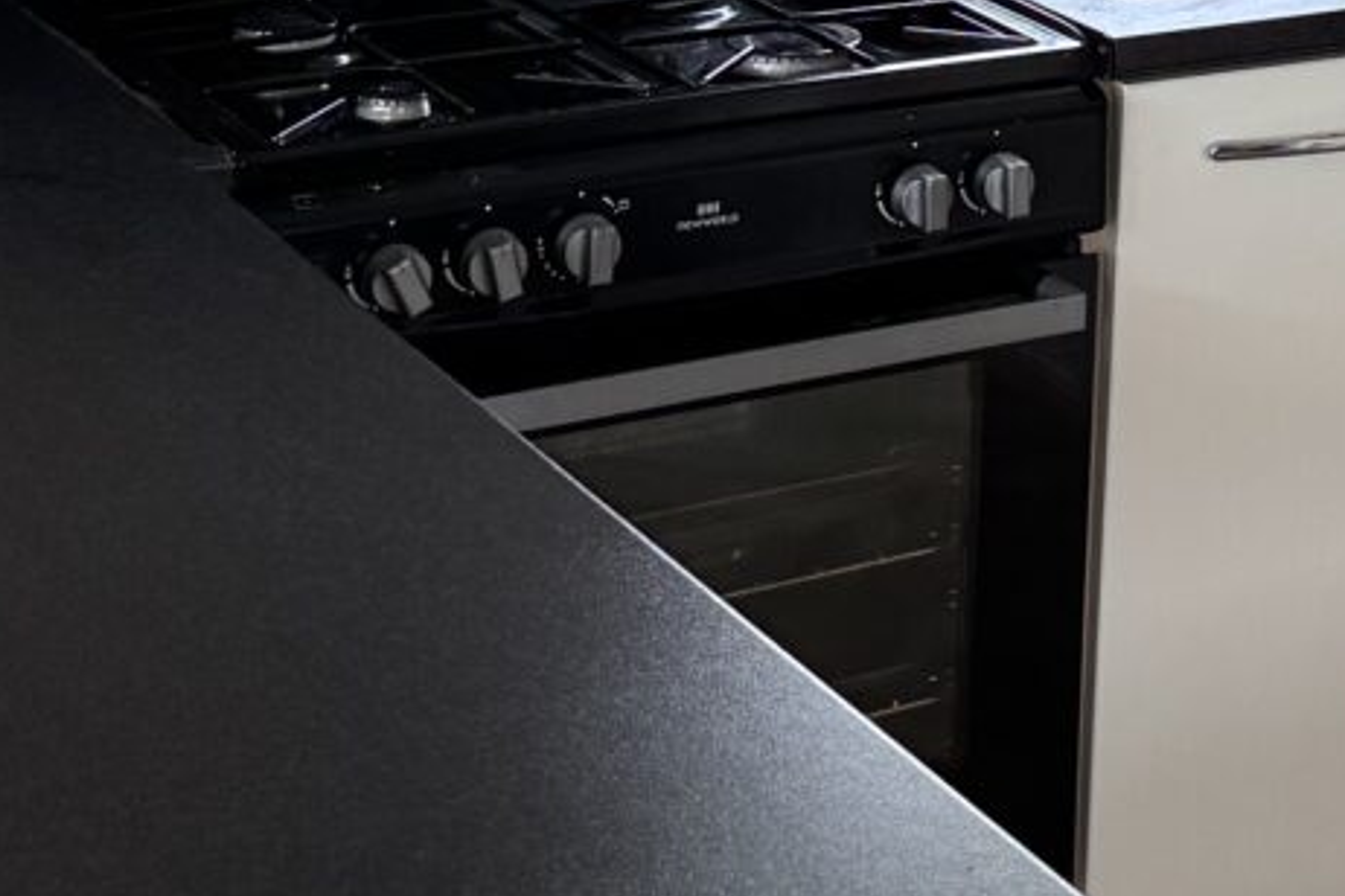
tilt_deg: -6.4
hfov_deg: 18.3
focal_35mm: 108
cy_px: -576
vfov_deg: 11.9
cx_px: 1406
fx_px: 4035
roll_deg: -2.8
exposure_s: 1/60
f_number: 1.78
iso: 250
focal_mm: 6.76
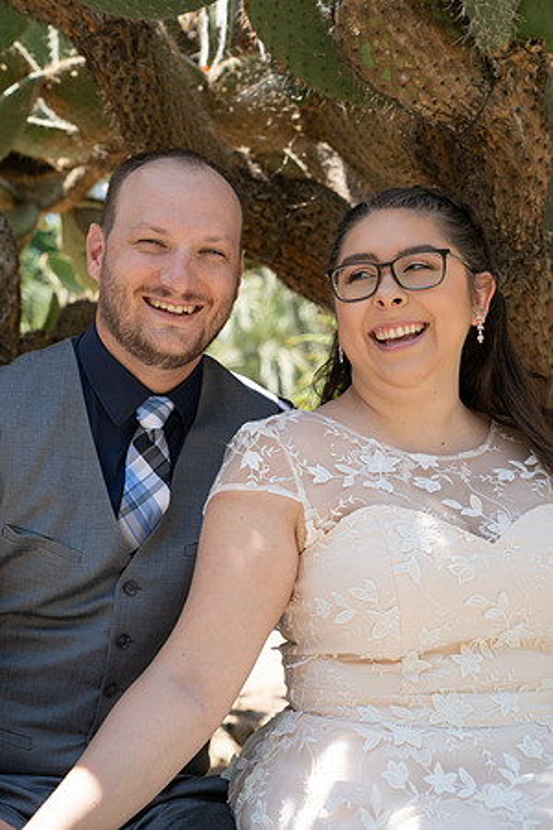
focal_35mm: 57
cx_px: 276
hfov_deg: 23.8
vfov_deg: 35.1
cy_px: 415
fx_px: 1313
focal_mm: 57
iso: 250
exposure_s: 1/320
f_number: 4.5
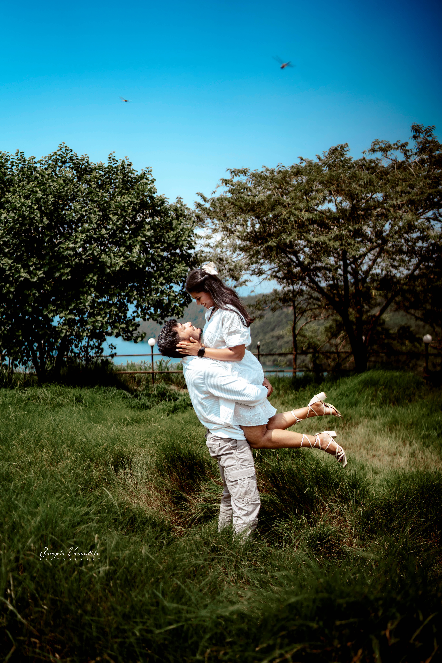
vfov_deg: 54.4
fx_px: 645
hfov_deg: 37.9
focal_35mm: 35
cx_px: 221
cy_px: 332
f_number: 1.4
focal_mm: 35
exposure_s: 1/6400
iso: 100
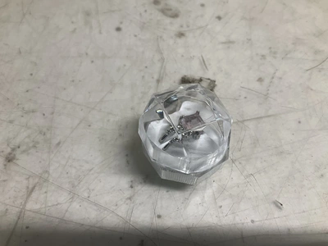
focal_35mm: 29
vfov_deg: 48.2
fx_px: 275
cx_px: 164
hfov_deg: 61.7
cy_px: 123
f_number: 1.8
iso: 40
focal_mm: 3
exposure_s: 1/120
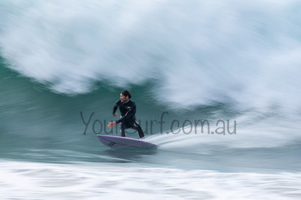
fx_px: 9046
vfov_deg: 1.3
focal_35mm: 1082
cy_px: 117
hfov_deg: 1.9
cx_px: 157
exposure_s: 1/25
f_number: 22
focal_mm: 500
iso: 100
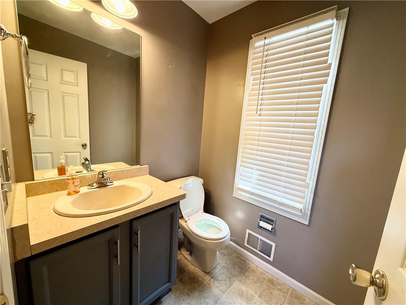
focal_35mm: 14
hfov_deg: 102.1
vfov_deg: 85.7
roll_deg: -4.7
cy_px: 152
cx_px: 203
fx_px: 164
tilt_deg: -7.8
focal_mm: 2.22
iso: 160
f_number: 2.2
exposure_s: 1/120
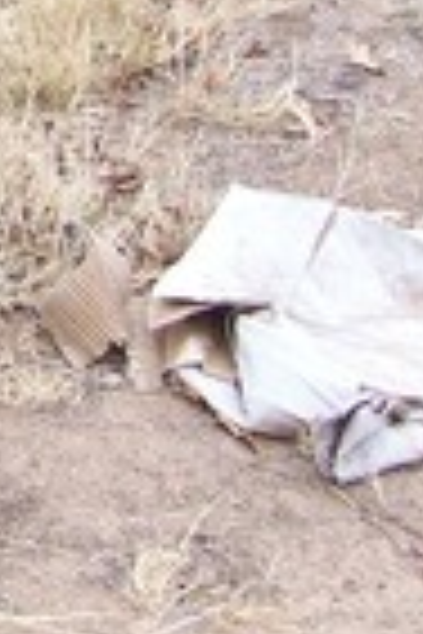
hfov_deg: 8.6
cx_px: -603
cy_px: -220
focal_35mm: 144
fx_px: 2538
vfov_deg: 13.7
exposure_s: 1/105
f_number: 2.7
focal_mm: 6
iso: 80
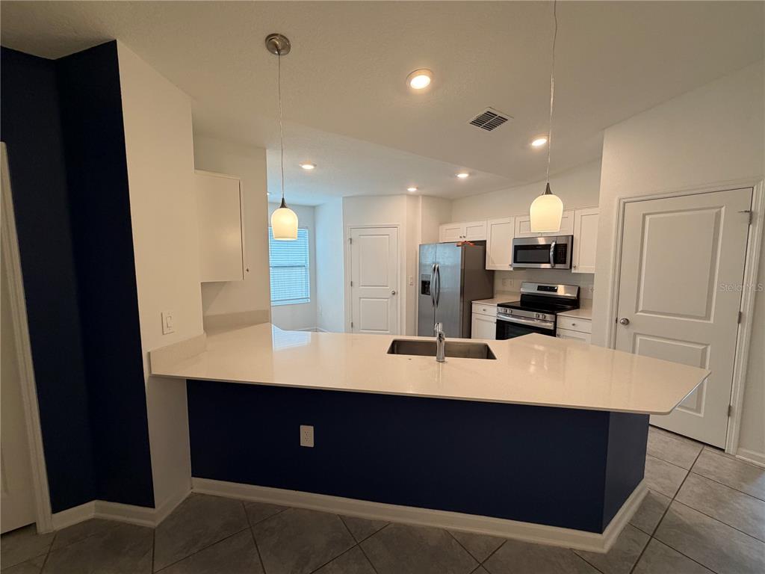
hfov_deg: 102.1
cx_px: 382
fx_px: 309
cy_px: 287
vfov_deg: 85.7
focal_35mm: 14
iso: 200
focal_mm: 2.22
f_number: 2.2
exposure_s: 1/120
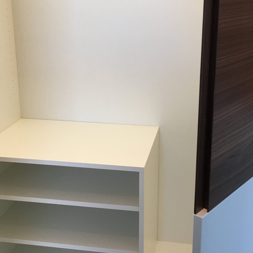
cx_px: 136
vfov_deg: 33.9
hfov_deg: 34.0
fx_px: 413
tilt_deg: -17.3
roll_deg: +0.1
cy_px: 105
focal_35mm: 50
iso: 50
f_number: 2.2
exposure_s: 1/33
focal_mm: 4.15
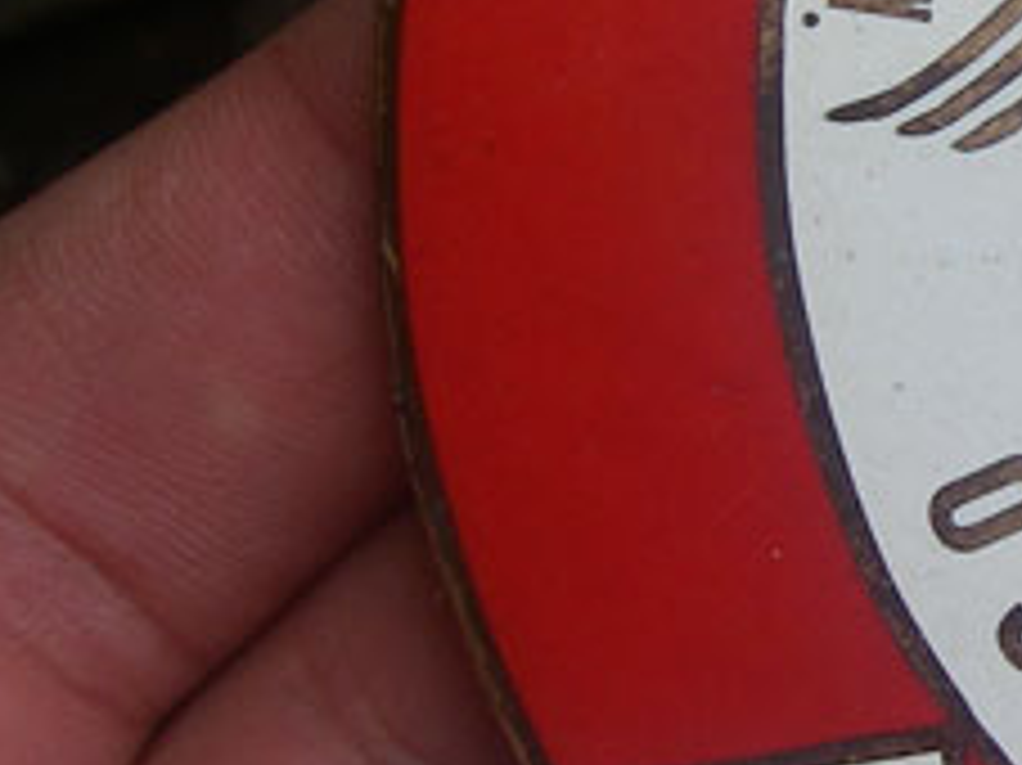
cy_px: 184
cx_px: 1396
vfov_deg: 11.0
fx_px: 3954
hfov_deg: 14.0
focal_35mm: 134
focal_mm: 6.3
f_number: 3.3
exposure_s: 1/250
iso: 64
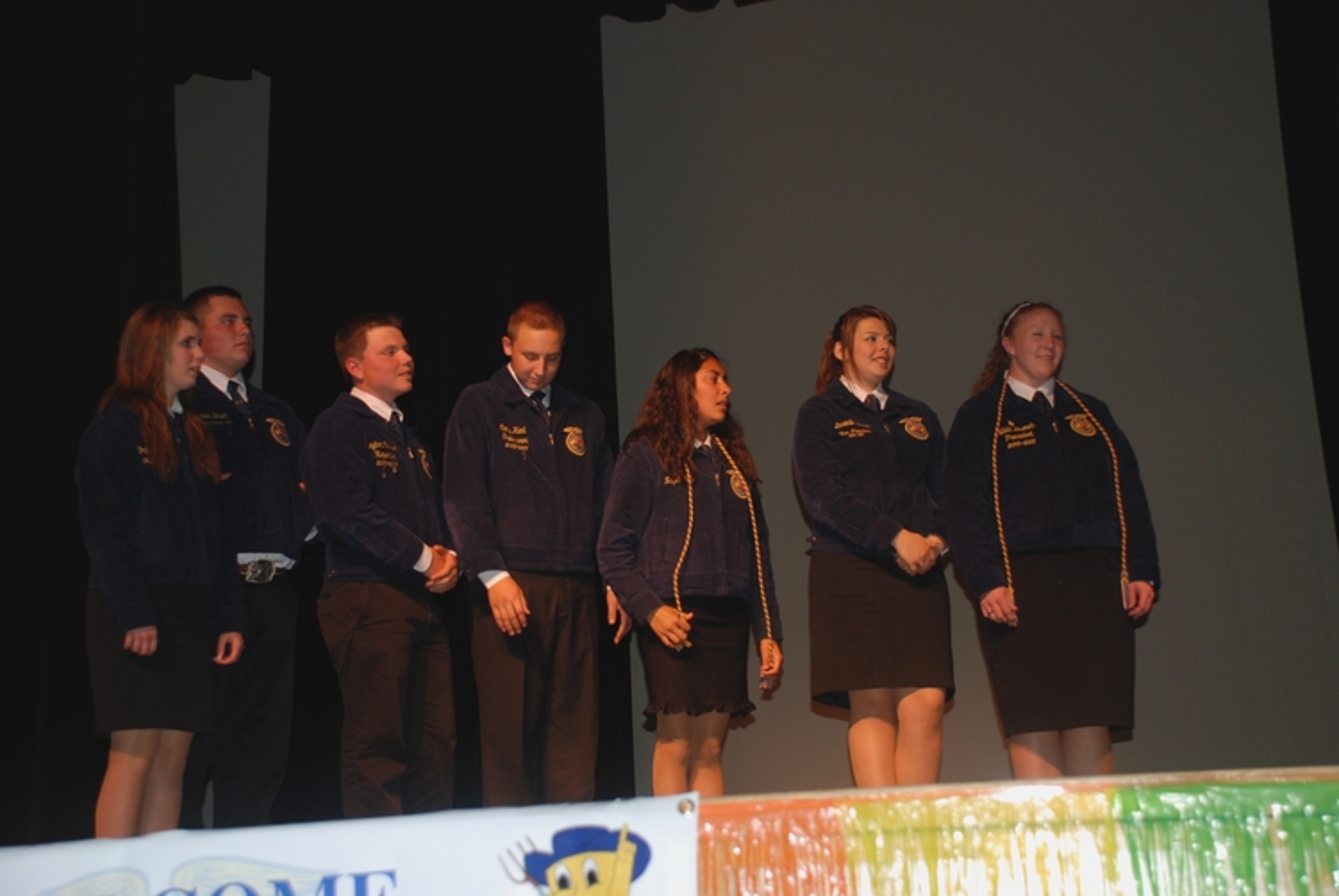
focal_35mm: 57
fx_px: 2123
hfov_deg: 35.0
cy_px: 448
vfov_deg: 23.8
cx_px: 670
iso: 250
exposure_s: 1/60
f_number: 4.5
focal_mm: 38
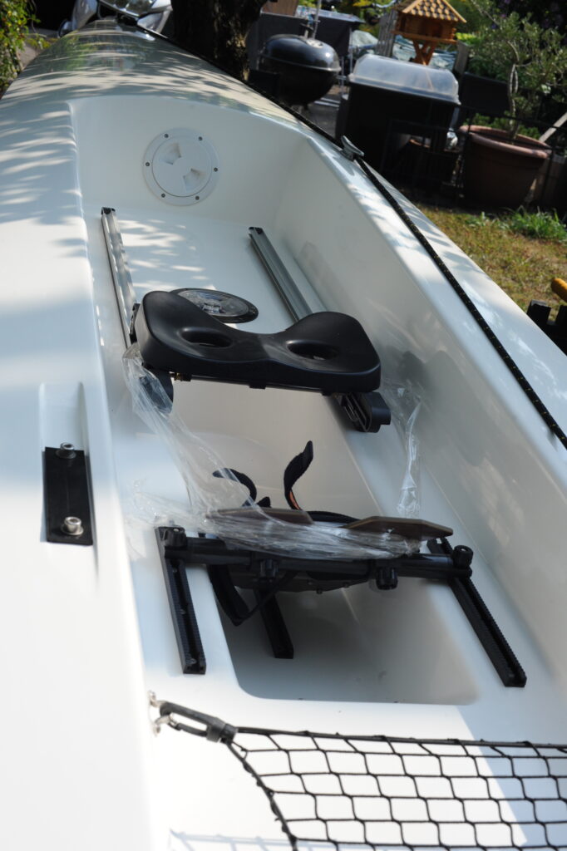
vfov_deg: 39.6
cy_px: 426
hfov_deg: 27.0
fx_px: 1182
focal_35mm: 50
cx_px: 284
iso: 1000
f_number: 13
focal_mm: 50
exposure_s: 1/800
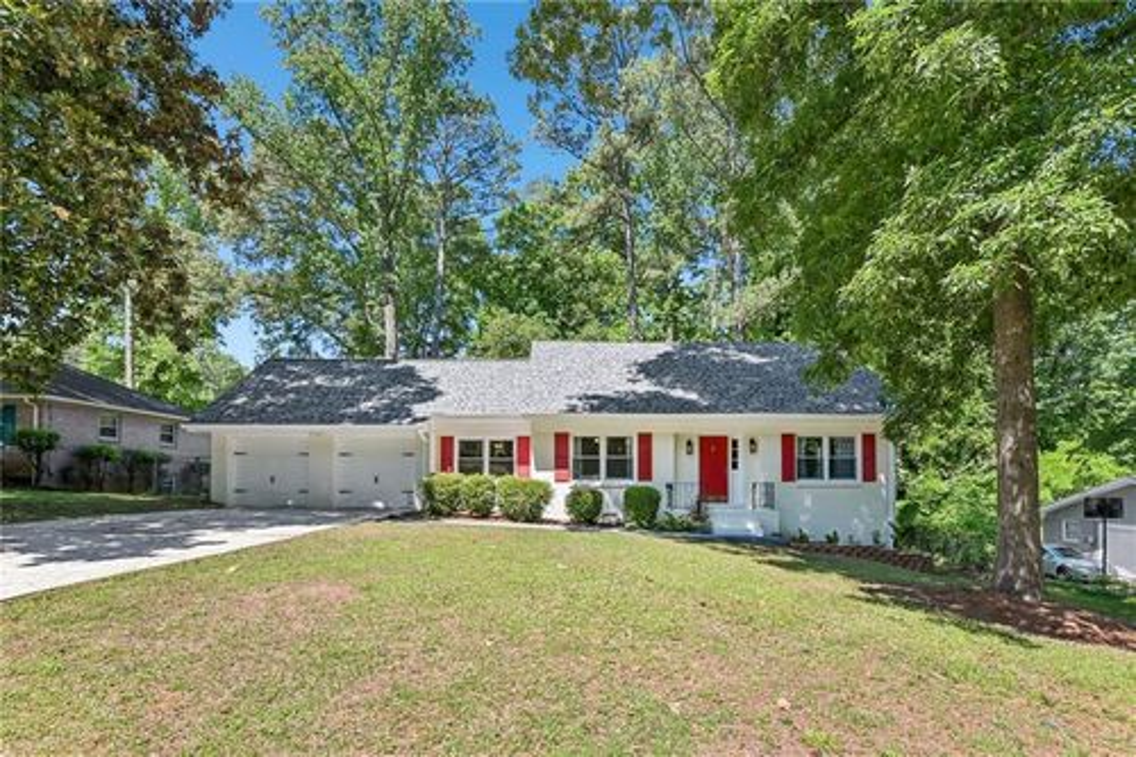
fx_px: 505
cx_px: 568
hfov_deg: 96.8
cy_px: 378
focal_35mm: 16
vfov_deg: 73.7
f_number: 8
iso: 200
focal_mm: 16
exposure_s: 1/400
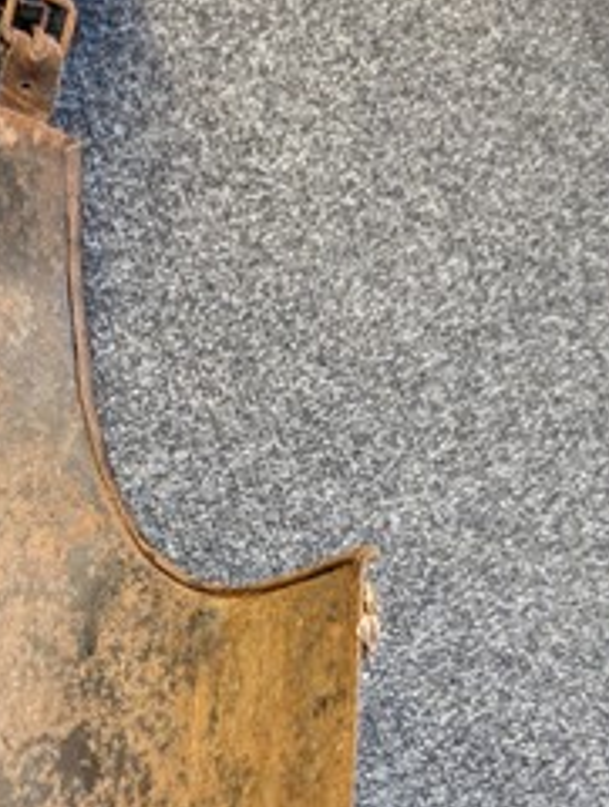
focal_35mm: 40
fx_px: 935
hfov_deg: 35.2
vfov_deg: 44.4
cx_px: 143
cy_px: 649
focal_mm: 6.81
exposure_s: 1/100
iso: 2949
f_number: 1.85
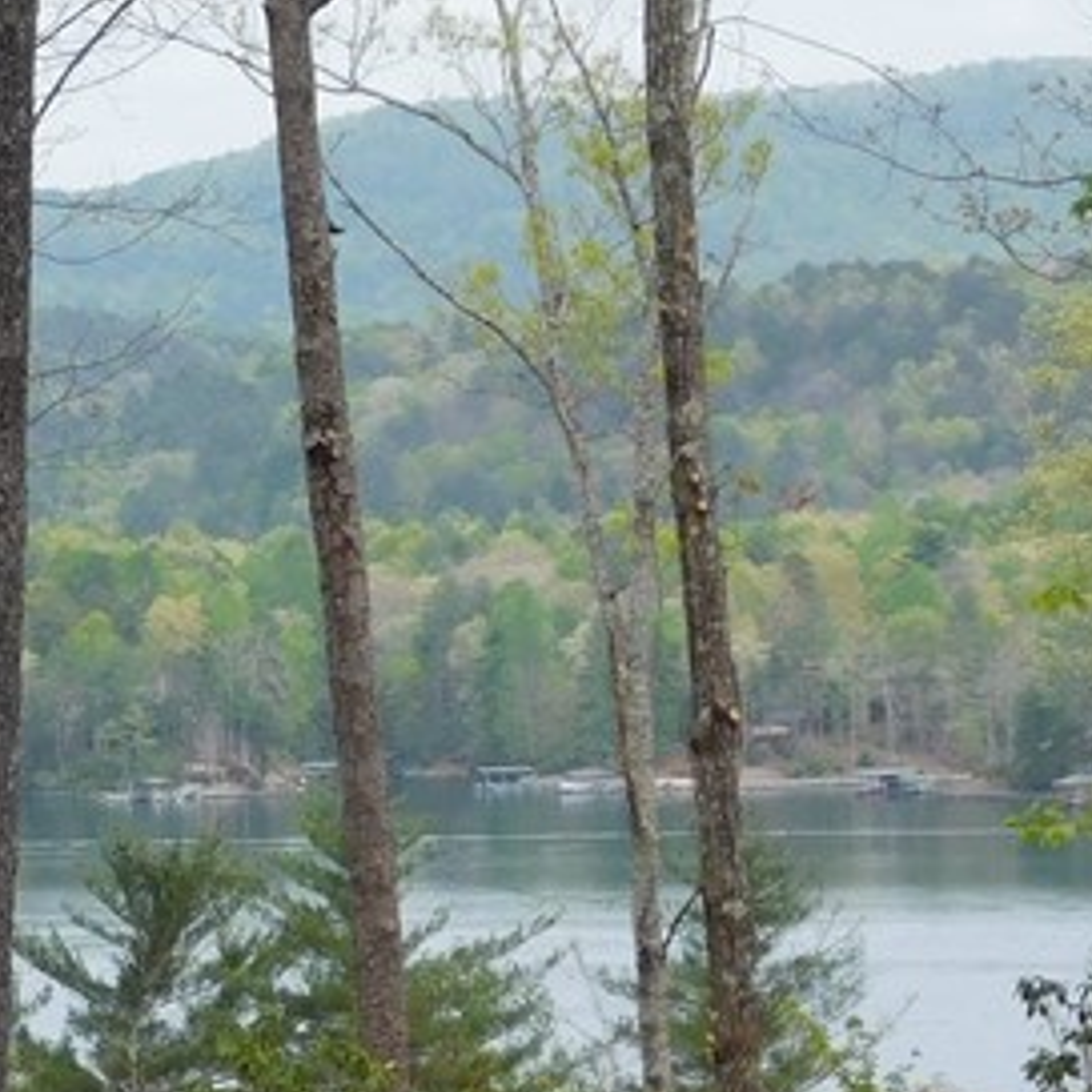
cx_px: -40
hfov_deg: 6.6
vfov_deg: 6.6
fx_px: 9494
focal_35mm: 266
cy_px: 562
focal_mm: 14.2
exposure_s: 1/500
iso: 125
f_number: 4.4
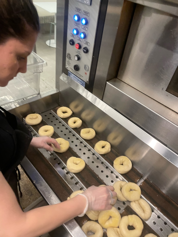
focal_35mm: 26
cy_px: 118
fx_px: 178
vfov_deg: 67.3
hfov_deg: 53.0
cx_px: 89
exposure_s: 1/60
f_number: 1.6
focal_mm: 4.2
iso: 320
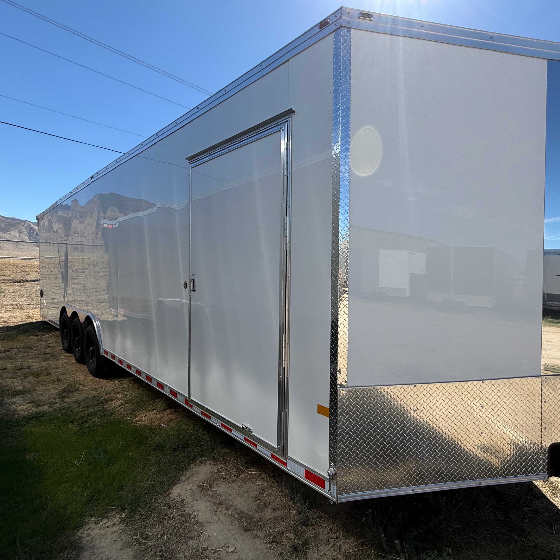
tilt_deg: +2.2
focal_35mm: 17
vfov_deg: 84.0
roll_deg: -2.1
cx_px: 349
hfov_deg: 82.4
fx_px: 311
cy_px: 281
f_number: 2.2
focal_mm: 2.22
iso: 50
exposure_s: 1/2024
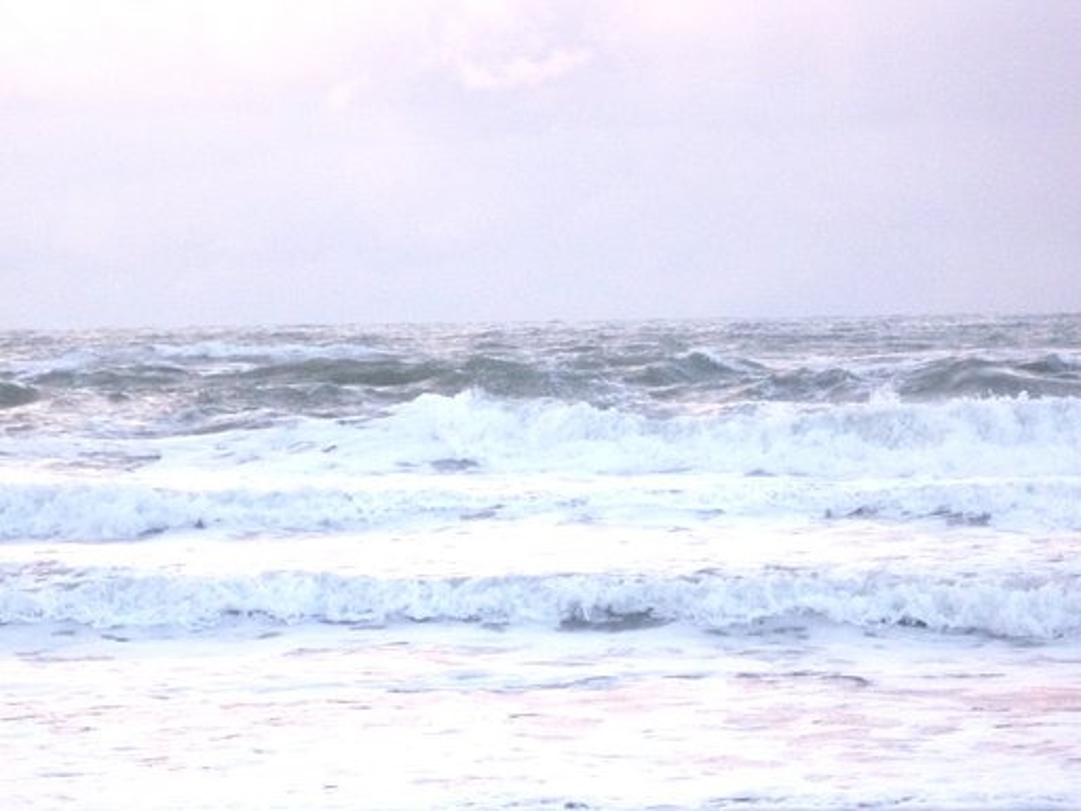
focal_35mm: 170
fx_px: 5309
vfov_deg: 8.7
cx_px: 540
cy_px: 406
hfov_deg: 11.6
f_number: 5.7
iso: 400
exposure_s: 1/80
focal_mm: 19.2
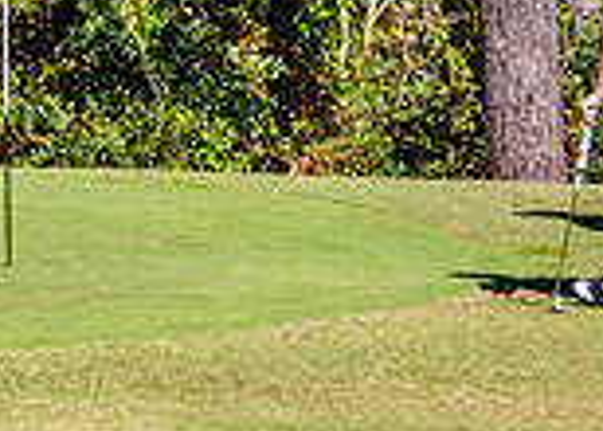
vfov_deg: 2.2
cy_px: 44
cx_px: -247
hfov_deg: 3.1
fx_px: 10995
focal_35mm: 642
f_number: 2.8
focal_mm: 155
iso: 100
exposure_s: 1/1250
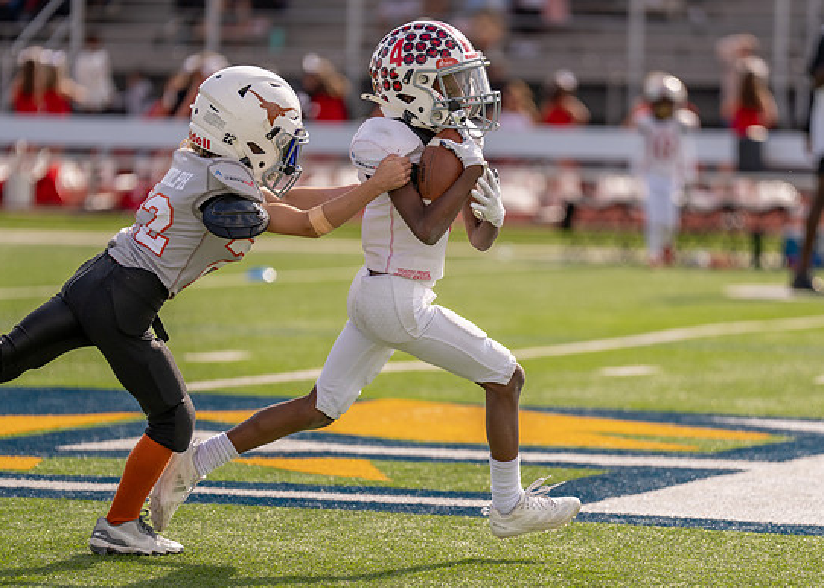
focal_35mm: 257
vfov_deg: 5.6
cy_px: 342
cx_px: 494
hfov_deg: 7.8
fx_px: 6012
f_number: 2.8
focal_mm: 200
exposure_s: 1/2000
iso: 100
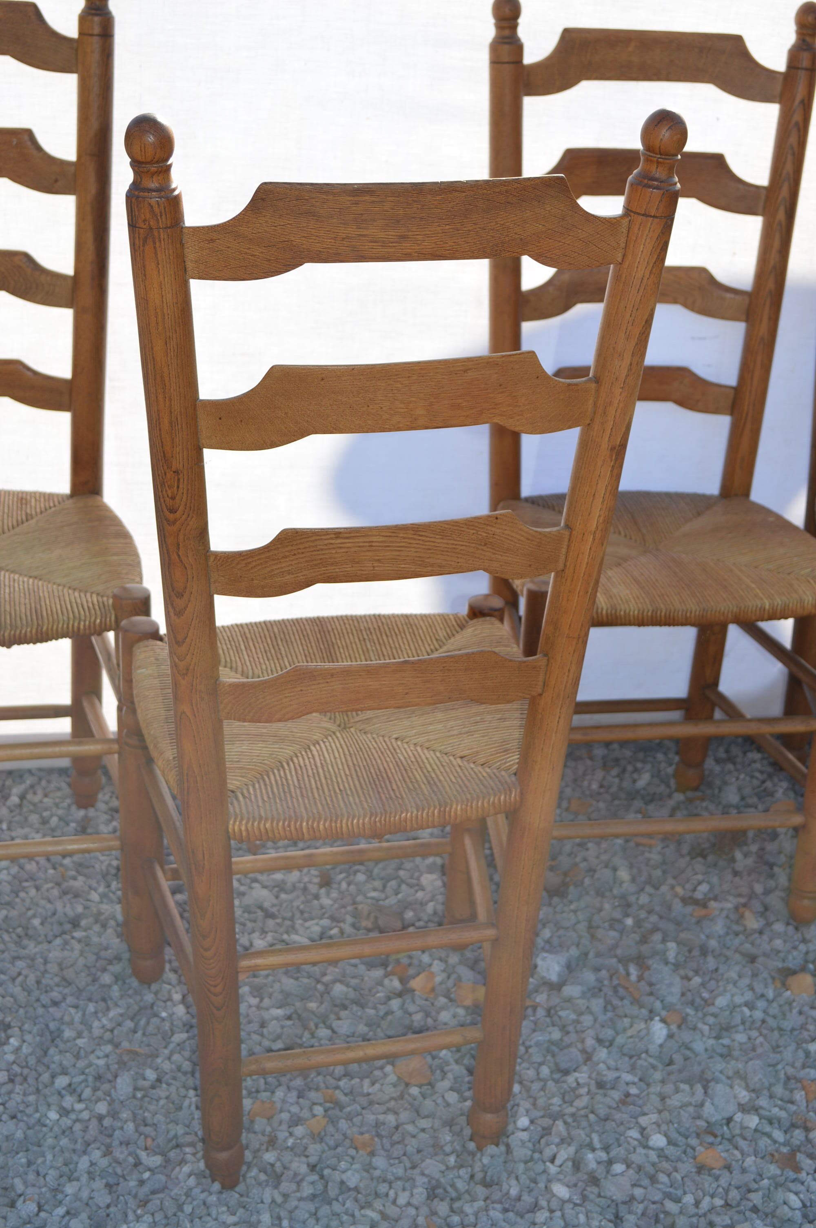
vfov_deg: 38.9
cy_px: 614
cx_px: 408
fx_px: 1737
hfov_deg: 26.4
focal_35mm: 51
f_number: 5
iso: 100
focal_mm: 34
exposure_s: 1/200
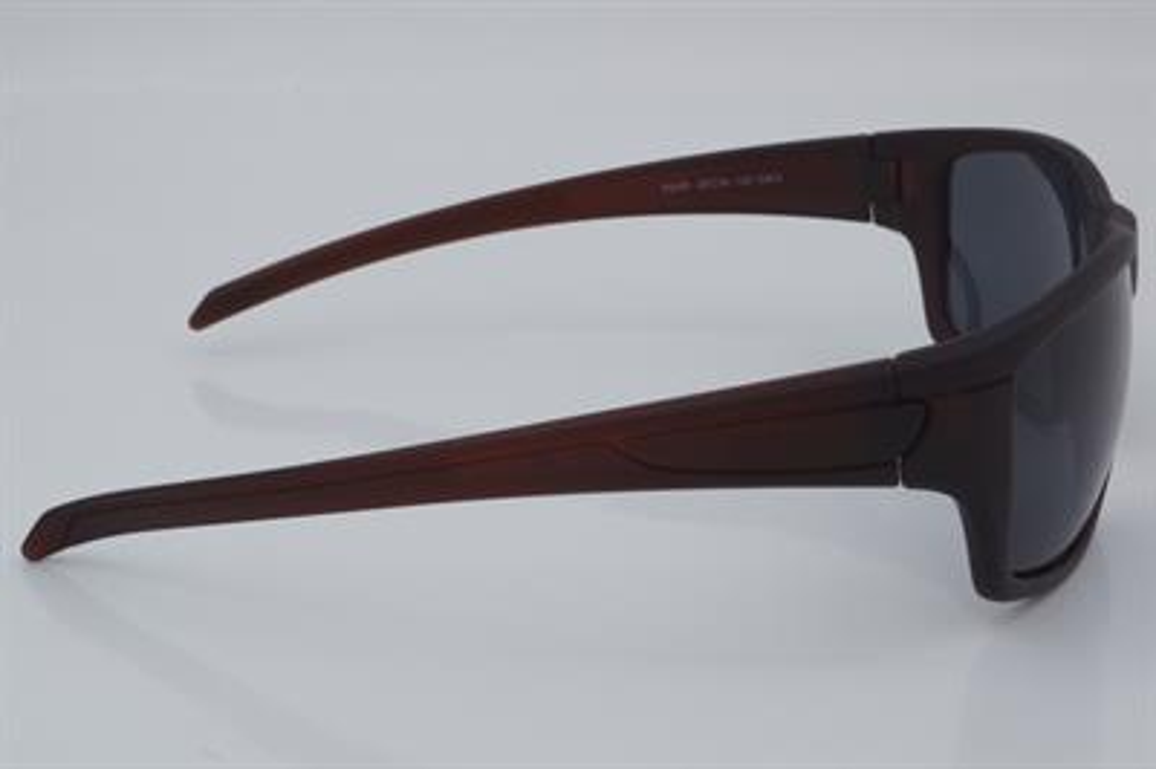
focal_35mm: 75
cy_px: 384
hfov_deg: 27.0
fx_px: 2406
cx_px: 578
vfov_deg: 18.2
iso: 100
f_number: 32
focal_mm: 50
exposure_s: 1/4
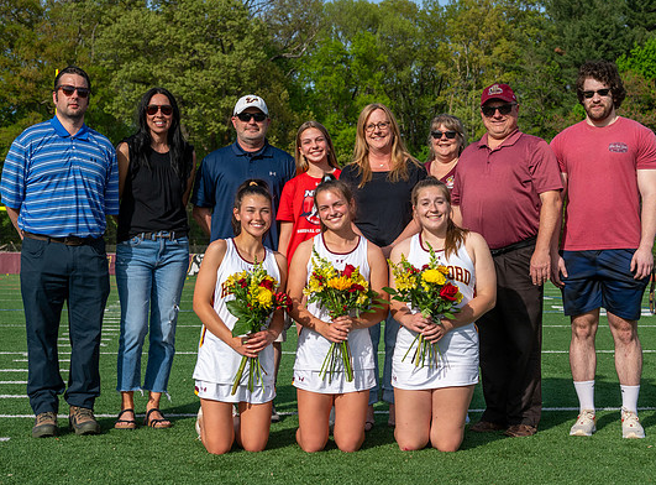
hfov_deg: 30.3
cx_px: 425
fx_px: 1206
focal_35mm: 64
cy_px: 281
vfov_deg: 22.7
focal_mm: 50
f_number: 5.6
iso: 450
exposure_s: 1/2500
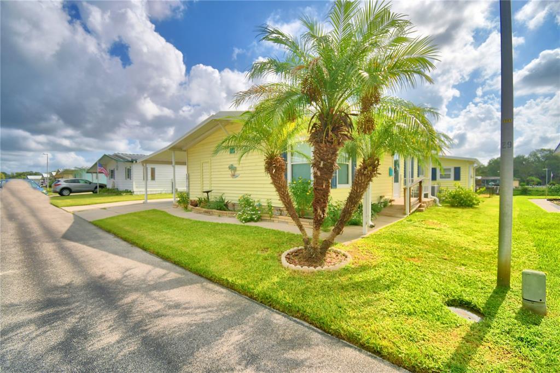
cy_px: 186
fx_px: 233
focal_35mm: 15
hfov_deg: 100.4
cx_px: 280
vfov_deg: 77.3
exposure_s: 1/1250
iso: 100
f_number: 4.5
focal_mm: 10
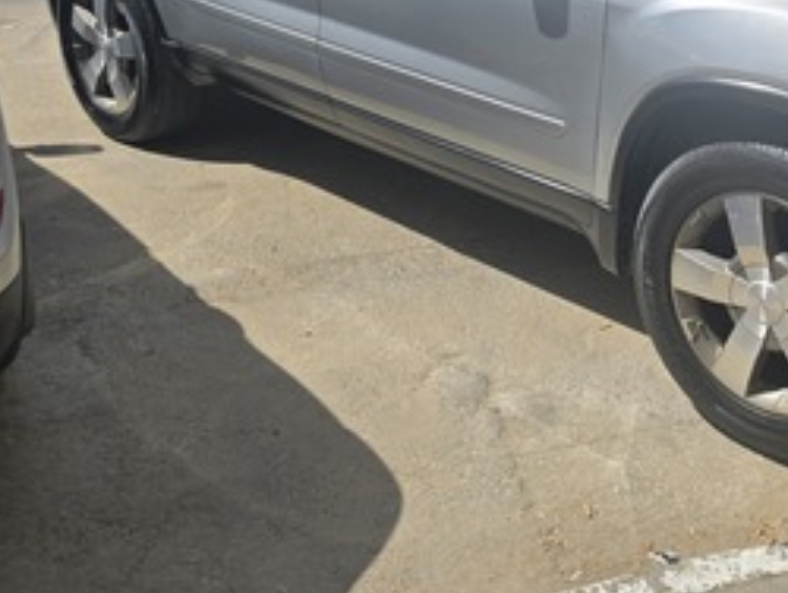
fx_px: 957
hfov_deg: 41.3
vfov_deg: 32.9
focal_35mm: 42
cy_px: 74
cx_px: 704
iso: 12
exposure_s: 1/1641
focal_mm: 6.3
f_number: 1.7
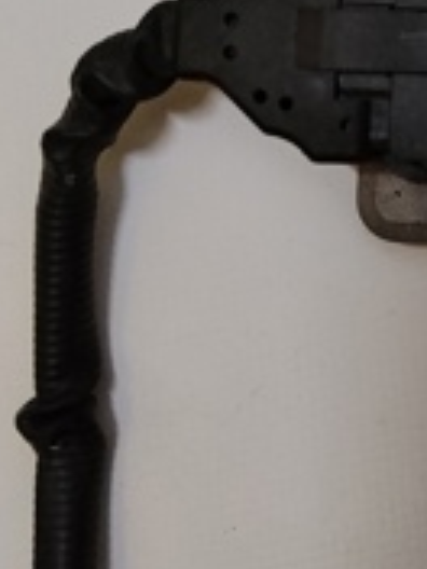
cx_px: 569
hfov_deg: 17.4
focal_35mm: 79
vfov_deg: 23.9
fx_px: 1299
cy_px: 36
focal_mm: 3.96
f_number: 1.8
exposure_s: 1/50
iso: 320
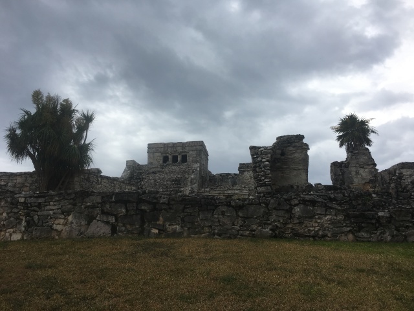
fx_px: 347
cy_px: 156
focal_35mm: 29
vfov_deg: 48.2
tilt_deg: +14.2
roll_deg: -0.2
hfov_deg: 61.7
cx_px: 207
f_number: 2.2
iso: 25
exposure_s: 1/1603
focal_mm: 4.15
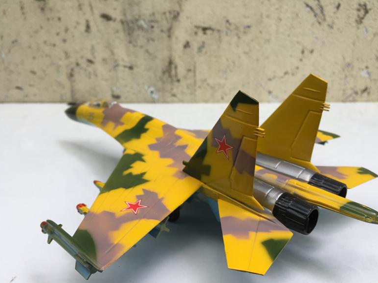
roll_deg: -1.6
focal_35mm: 30
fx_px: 328
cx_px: 192
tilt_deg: -20.4
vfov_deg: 46.8
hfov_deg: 60.0
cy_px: 146
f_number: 2.2
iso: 32
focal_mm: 4.15
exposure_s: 1/178
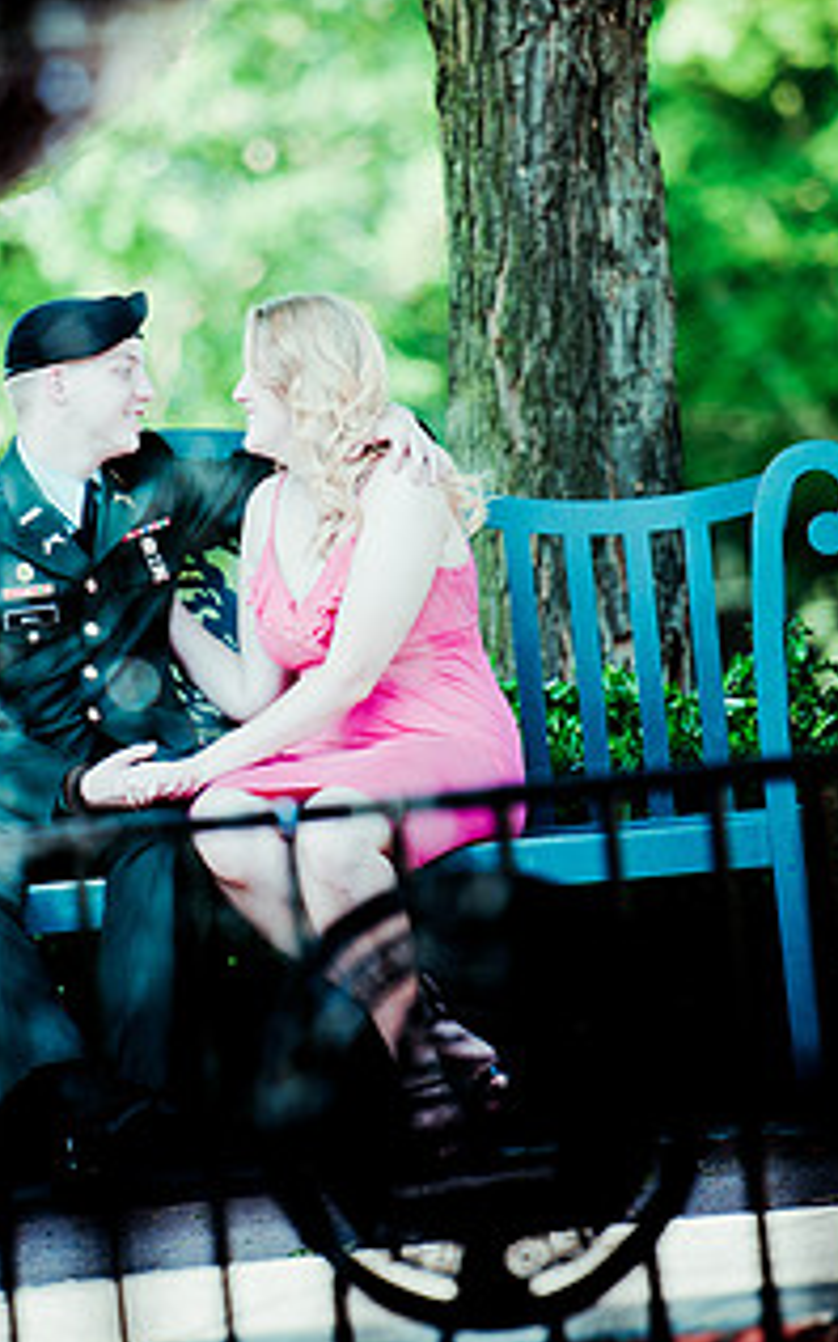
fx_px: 15829
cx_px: 243
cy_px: 406
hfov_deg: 3.0
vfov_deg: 4.9
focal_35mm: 433
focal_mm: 200
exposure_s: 1/250
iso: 200
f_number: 2.8
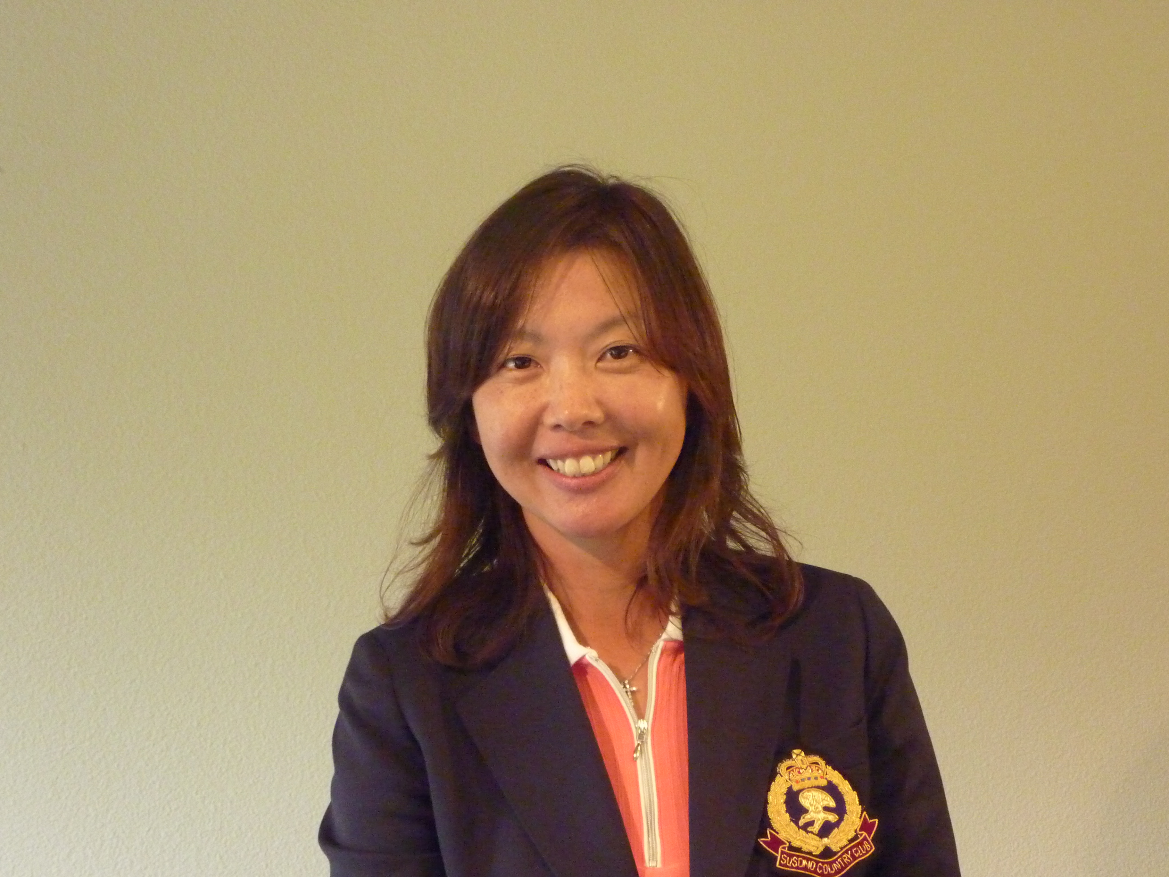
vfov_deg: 30.3
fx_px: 1621
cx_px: 584
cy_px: 438
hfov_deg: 39.7
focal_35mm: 48
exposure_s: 1/20
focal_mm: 7.9
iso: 800
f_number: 3.8
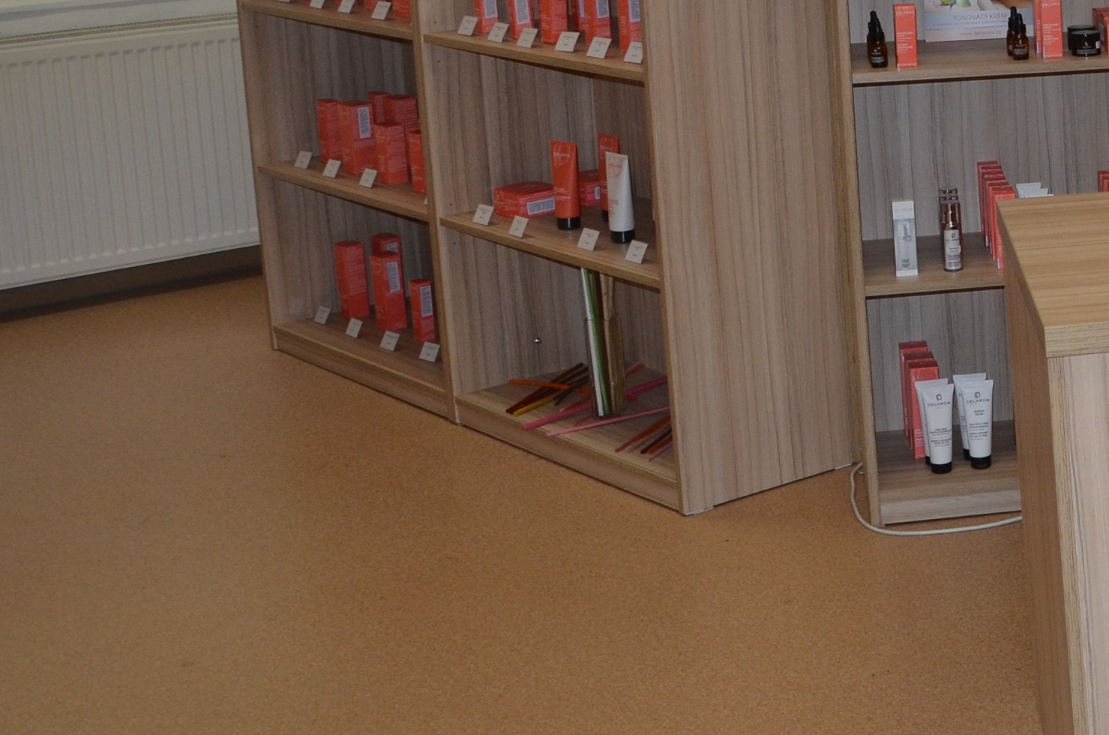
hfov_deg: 24.0
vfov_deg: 18.2
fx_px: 2244
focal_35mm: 73
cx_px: 1481
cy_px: 33
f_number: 6.3
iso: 250
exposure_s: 1/125
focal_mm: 18
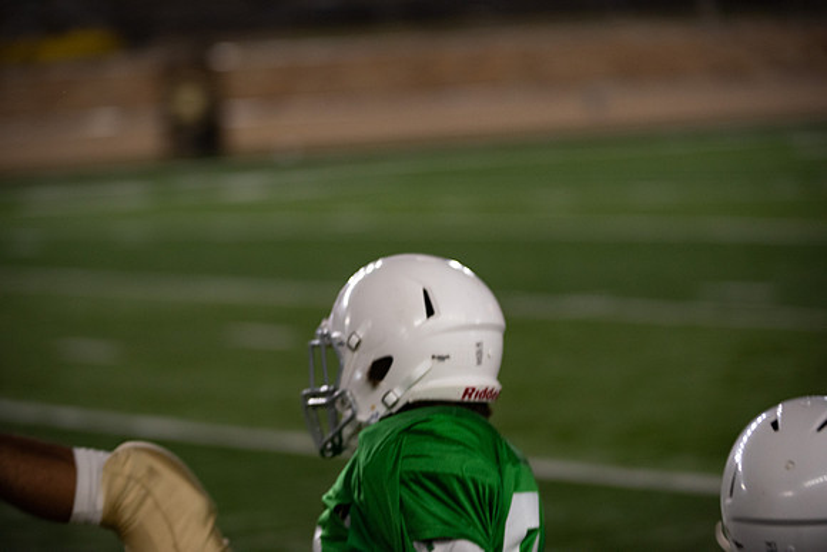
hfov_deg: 10.3
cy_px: 276
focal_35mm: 200
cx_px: 414
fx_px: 4595
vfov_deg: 6.9
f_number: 4
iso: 2000
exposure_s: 1/500
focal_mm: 200
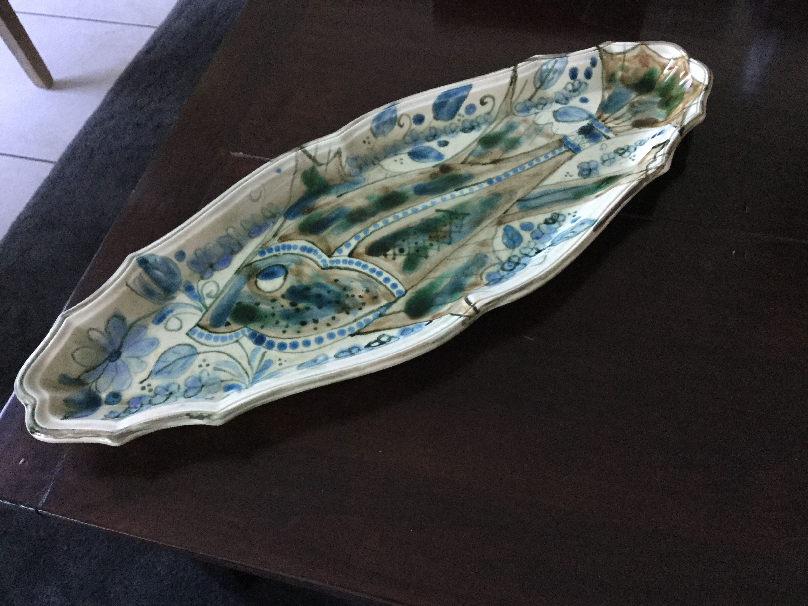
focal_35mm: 31
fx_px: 724
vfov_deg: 45.4
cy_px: 303
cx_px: 404
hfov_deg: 58.4
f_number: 2.4
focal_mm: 3.3
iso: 200
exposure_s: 1/33
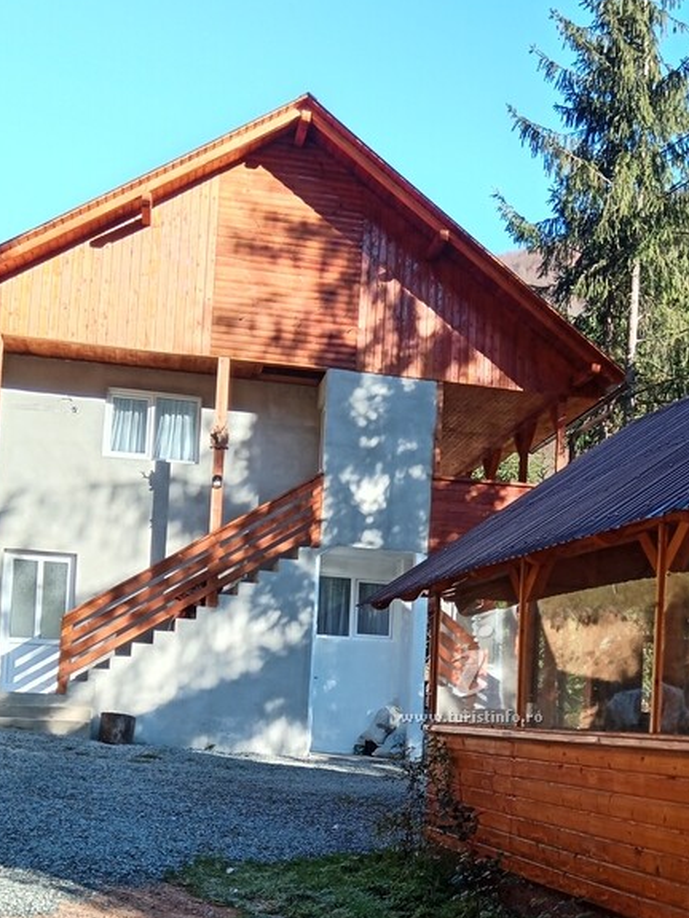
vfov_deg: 38.8
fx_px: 1274
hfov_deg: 30.0
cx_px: 467
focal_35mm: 48
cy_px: 668
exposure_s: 1/168
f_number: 1.9
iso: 100
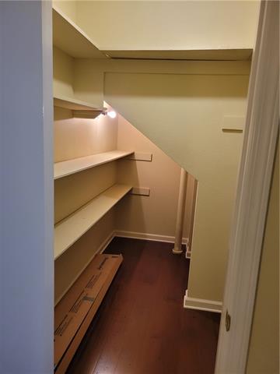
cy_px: 187
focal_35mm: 26
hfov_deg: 53.1
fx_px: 280
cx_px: 140
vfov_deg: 67.3
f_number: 1.8
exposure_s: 1/120
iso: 320
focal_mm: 5.4
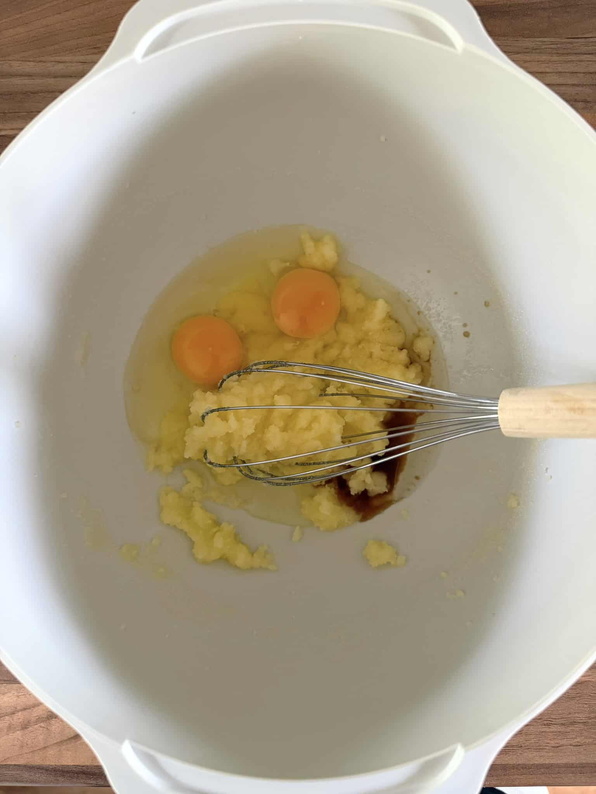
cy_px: 397
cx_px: 298
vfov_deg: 71.6
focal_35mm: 24
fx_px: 551
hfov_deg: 56.8
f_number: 1.8
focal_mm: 6.8
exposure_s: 1/60
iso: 320
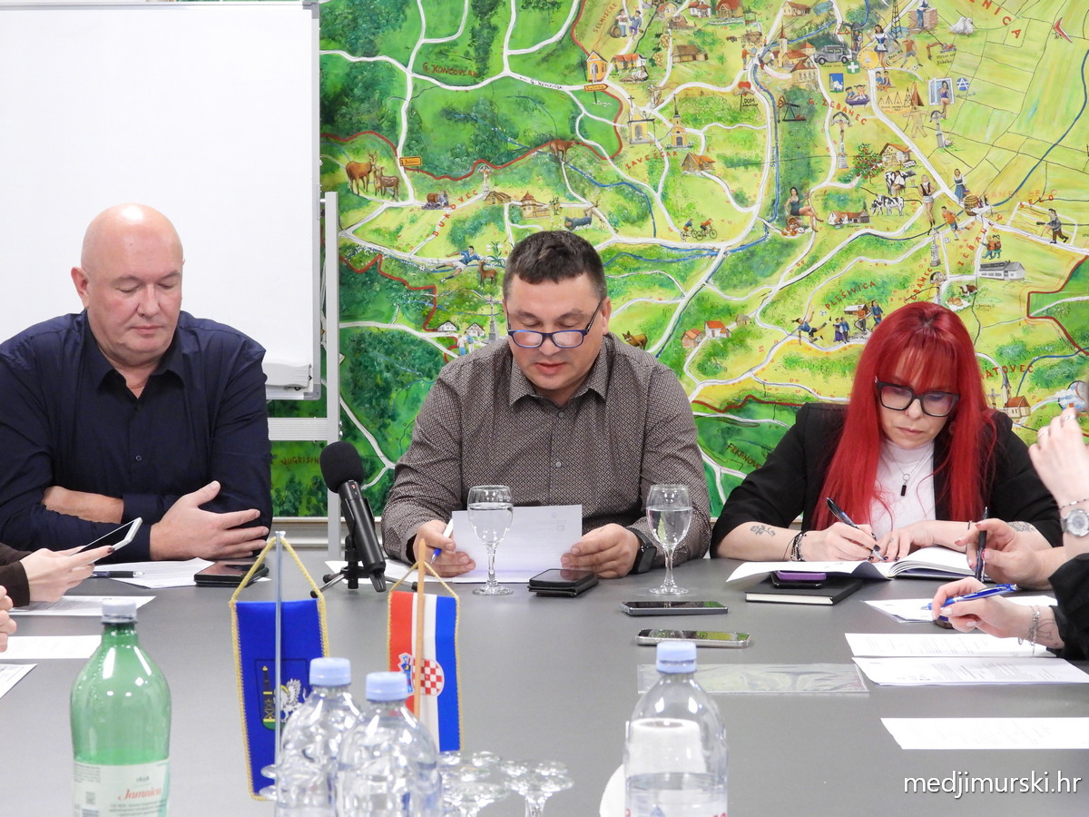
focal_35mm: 105
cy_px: 408
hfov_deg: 18.7
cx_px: 544
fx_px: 3303
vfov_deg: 14.1
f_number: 4
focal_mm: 18.9
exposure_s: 1/60
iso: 800
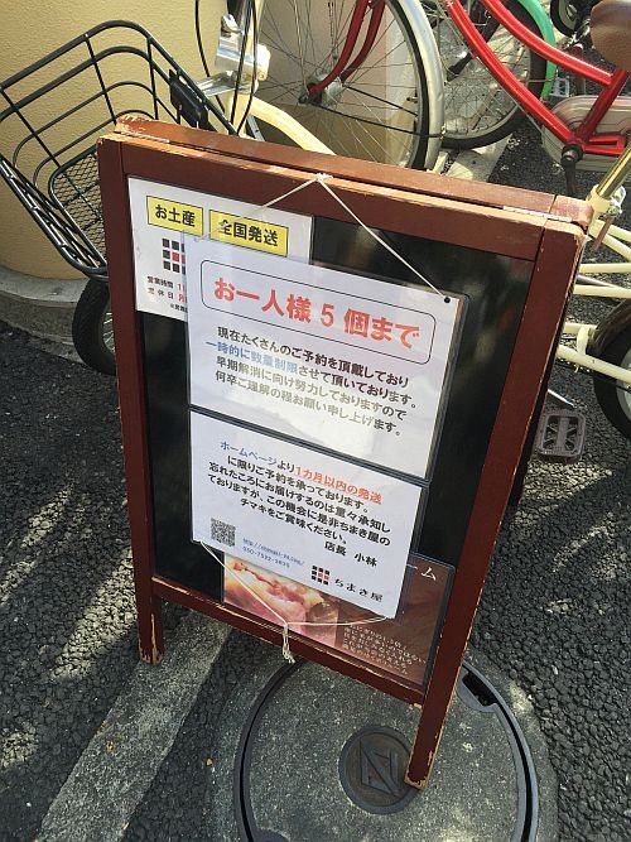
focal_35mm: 29
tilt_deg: -45.8
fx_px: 705
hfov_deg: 48.2
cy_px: 421
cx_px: 316
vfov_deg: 61.7
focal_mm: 4.15
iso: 32
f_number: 2.2
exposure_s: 1/520
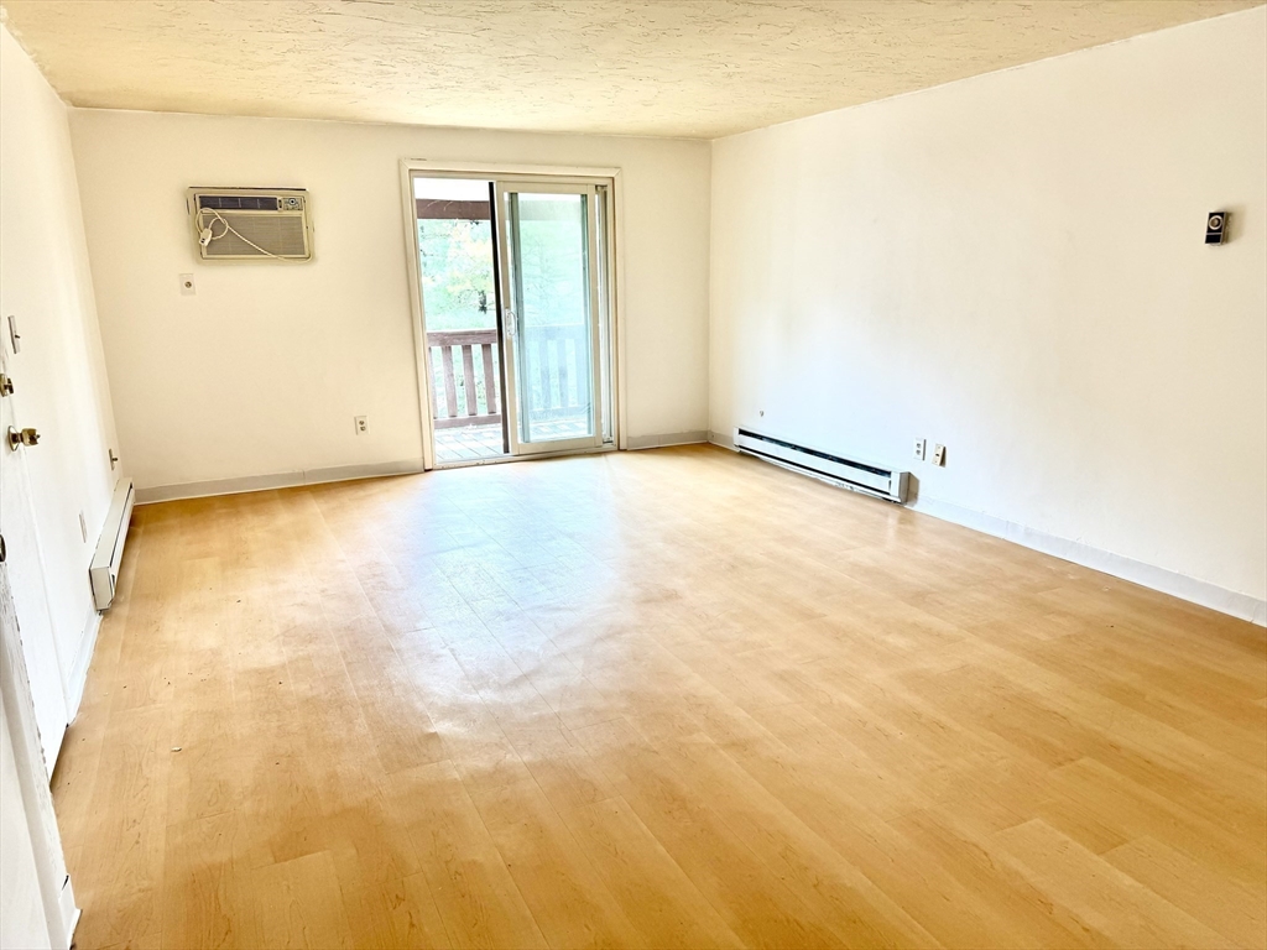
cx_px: 634
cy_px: 475
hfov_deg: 71.6
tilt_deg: -15.3
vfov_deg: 56.8
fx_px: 878
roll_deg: +0.9
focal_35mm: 24
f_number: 1.78
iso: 80
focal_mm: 6.76
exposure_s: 1/120
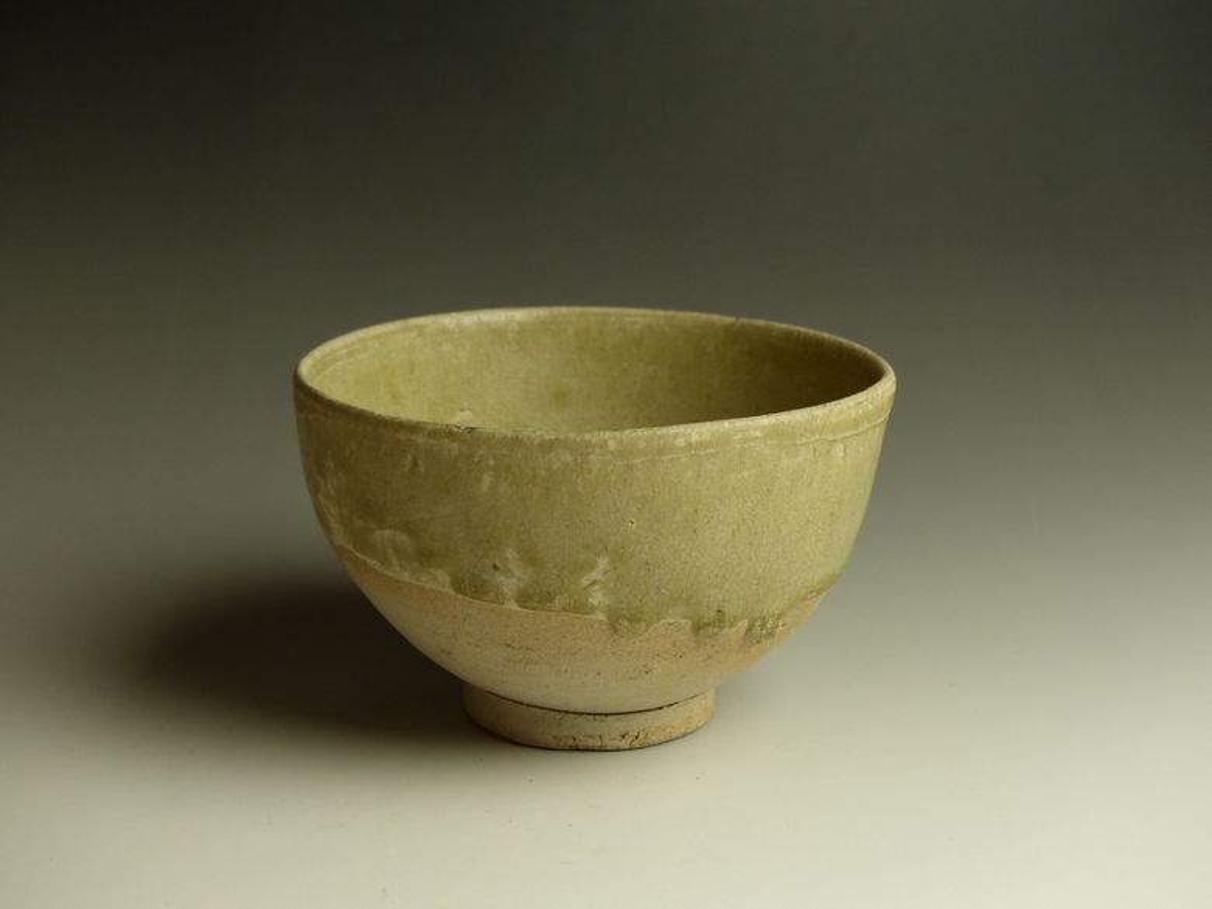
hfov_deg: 31.7
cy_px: 454
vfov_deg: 24.0
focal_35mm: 61
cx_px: 606
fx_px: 2136
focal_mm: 10.9
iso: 200
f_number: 2.8
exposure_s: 1/100
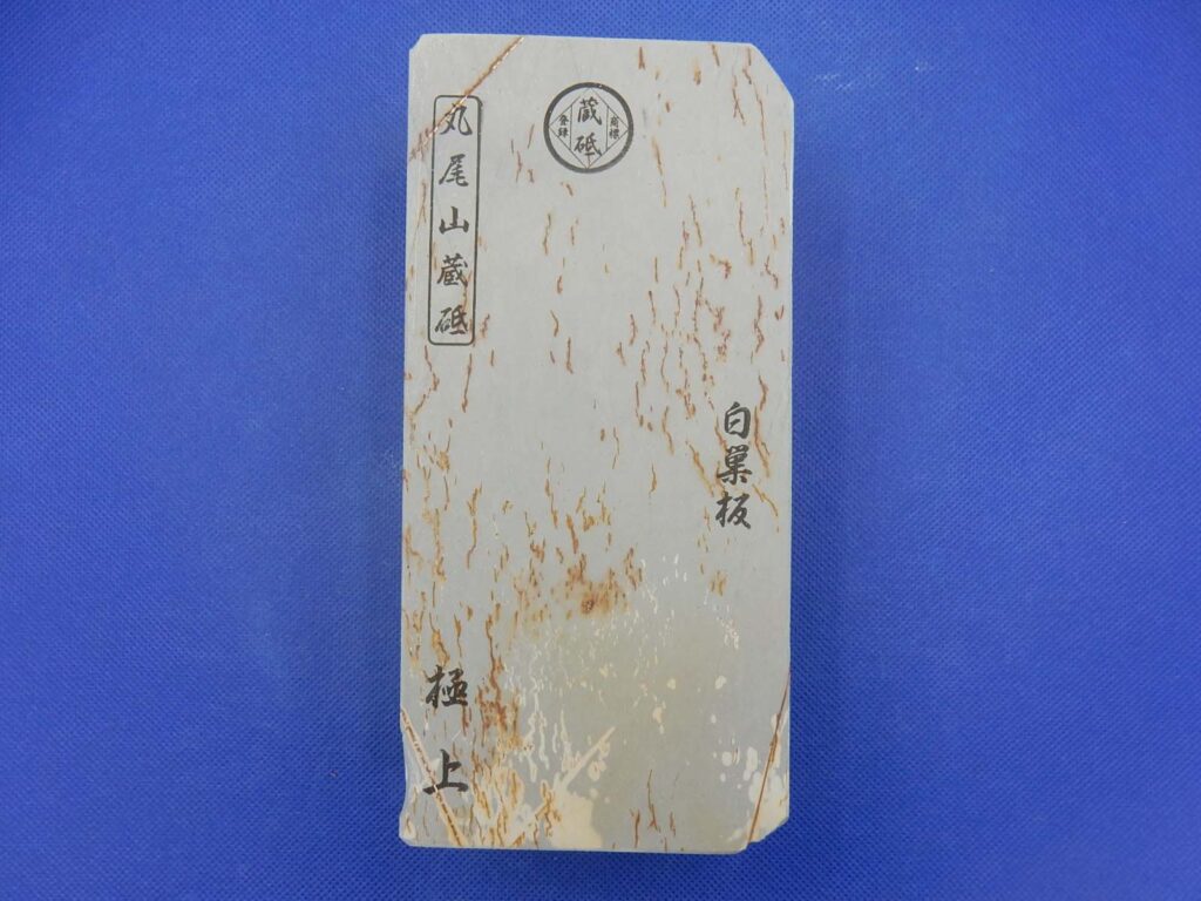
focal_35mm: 25
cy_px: 450
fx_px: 867
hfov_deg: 69.4
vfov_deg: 54.9
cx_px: 600
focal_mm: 4.5
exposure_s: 1/100
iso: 125
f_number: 3.7
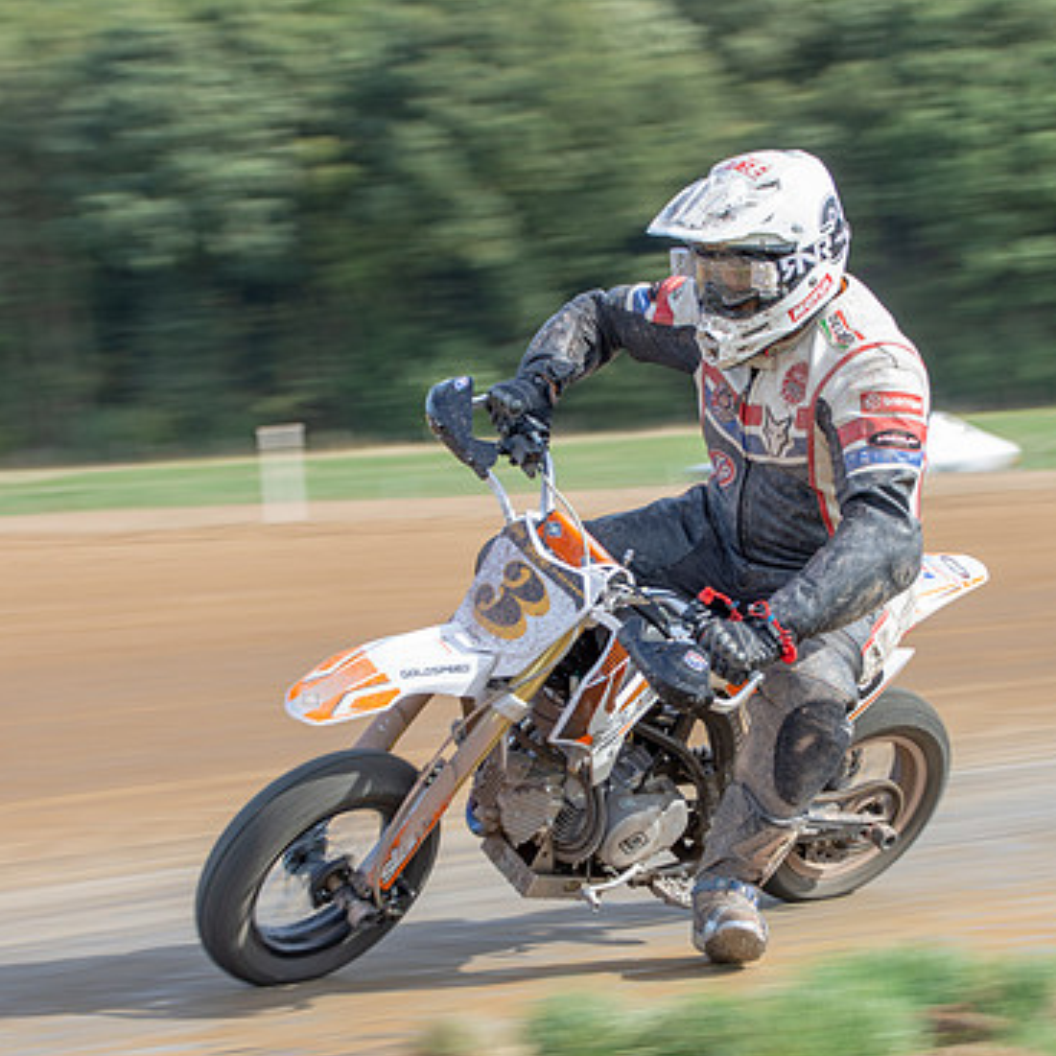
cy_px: 545
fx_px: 5419
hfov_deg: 11.1
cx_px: 622
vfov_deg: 11.1
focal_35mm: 157
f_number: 8
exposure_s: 1/125
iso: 125
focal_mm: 78
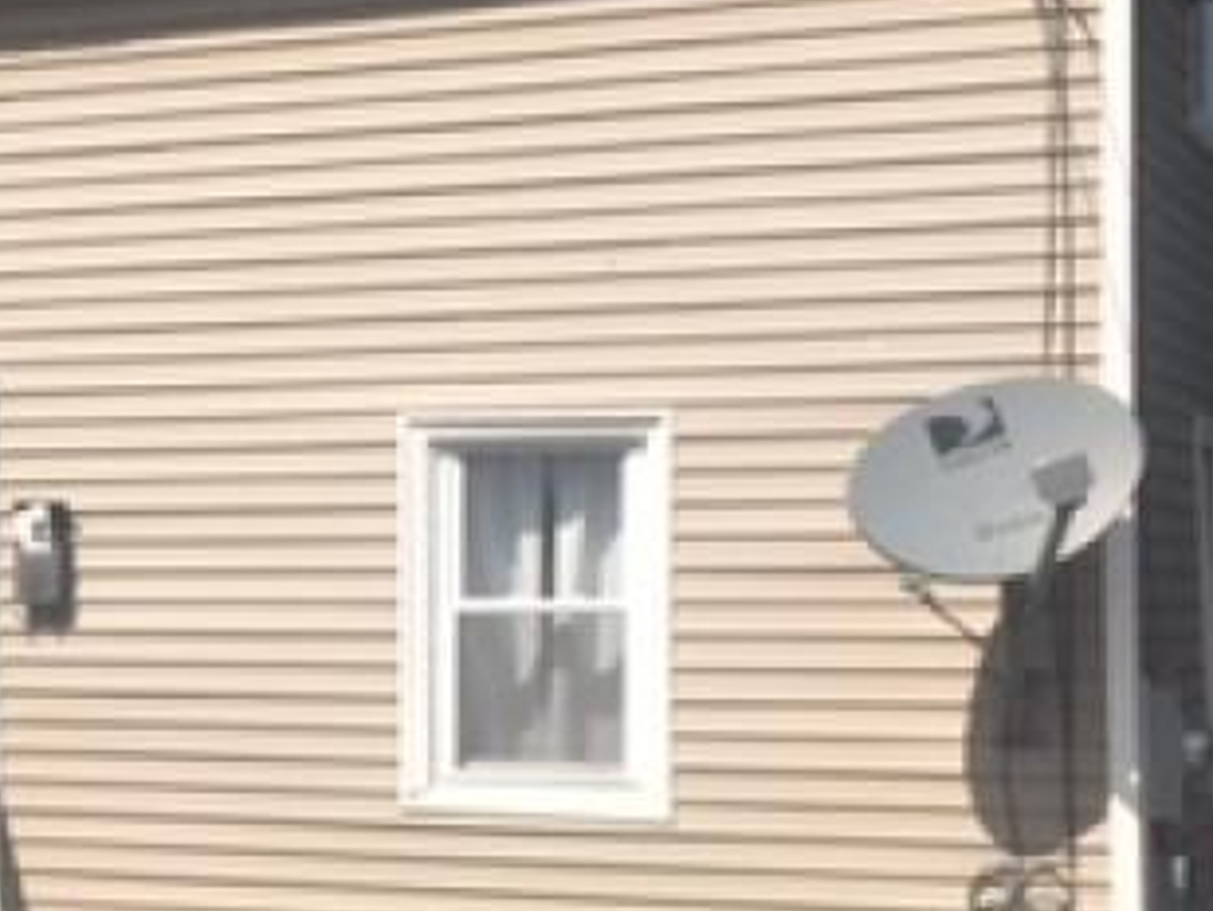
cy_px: 573
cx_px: -169
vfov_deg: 15.4
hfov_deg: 19.5
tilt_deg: +0.6
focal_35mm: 96
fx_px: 3365
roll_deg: -1.2
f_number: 2.2
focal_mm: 4.15
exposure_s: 1/3049
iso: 32
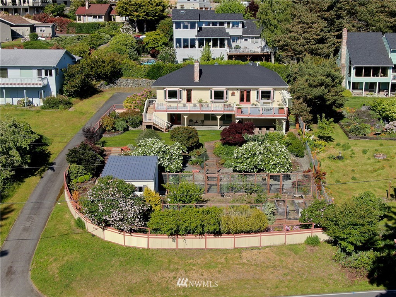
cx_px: 198
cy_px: 148
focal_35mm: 42
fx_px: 480
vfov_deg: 34.3
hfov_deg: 44.8
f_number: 3.7
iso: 100
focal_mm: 7.23
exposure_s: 1/800
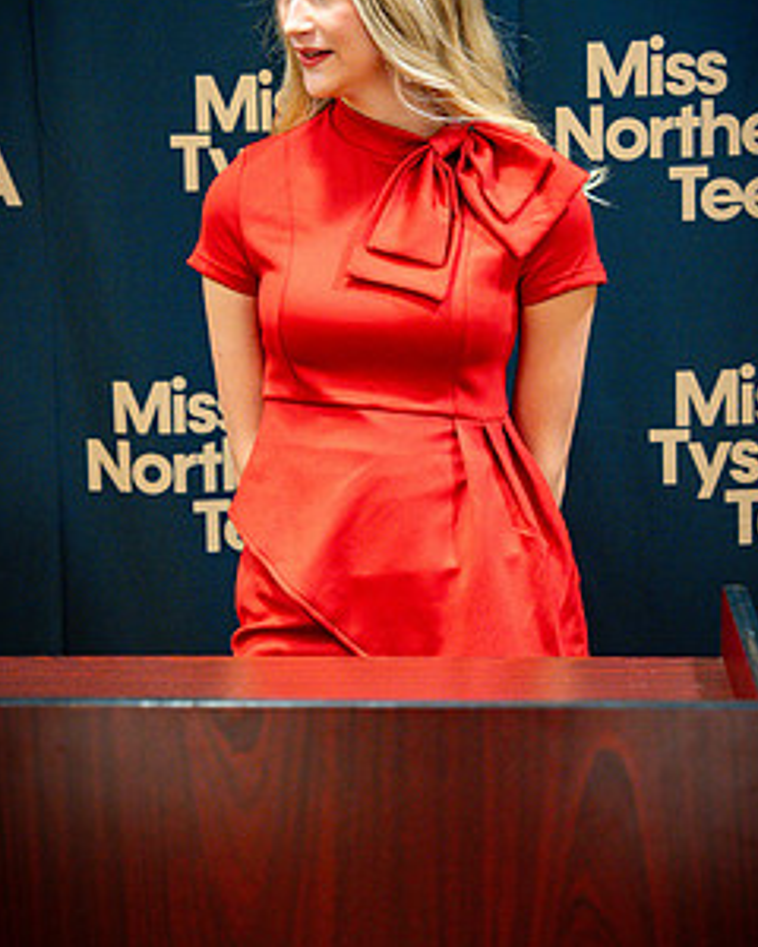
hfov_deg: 17.1
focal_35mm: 90
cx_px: 392
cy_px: 407
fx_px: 2524
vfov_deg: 21.2
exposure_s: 1/125
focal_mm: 64
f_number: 2.8
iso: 1600
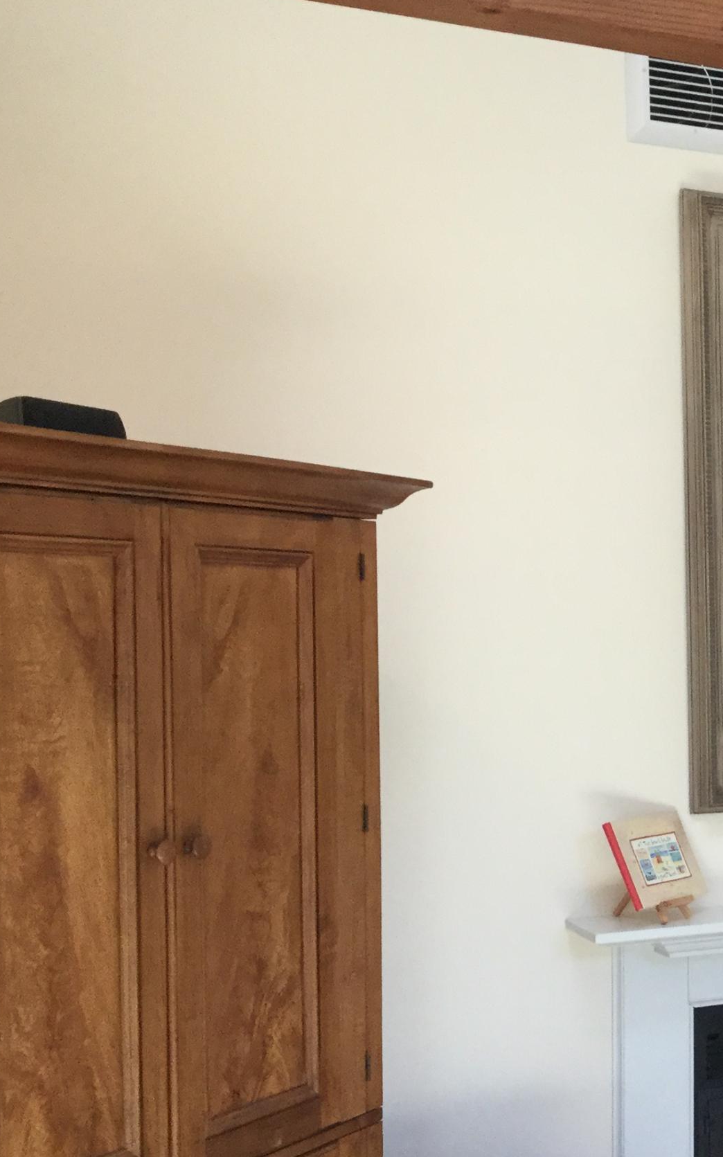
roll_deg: +0.4
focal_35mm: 59
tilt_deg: -3.0
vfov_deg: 34.5
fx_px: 1861
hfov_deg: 19.8
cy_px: 685
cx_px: 997
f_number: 2.4
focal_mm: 3.3
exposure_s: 1/30
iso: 40
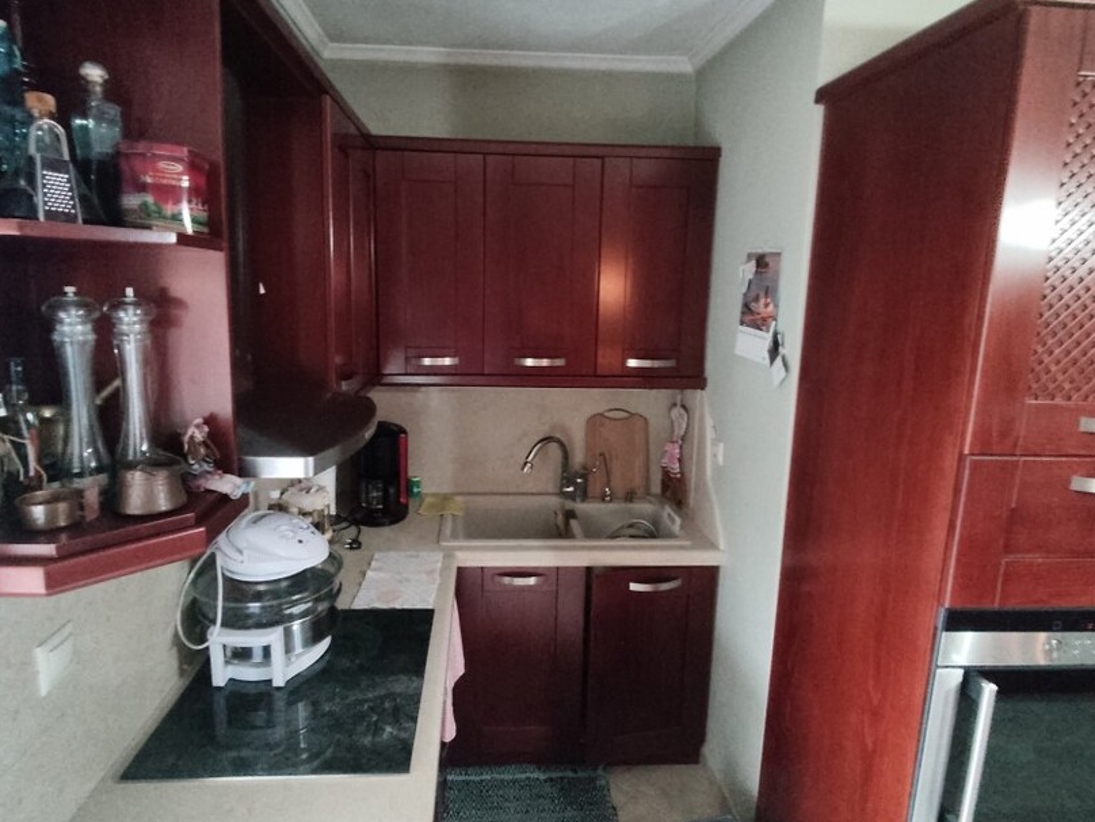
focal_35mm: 19
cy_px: 391
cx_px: 537
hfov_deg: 84.7
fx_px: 601
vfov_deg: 68.6
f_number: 2.2
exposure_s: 1/25
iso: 730
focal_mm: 1.6
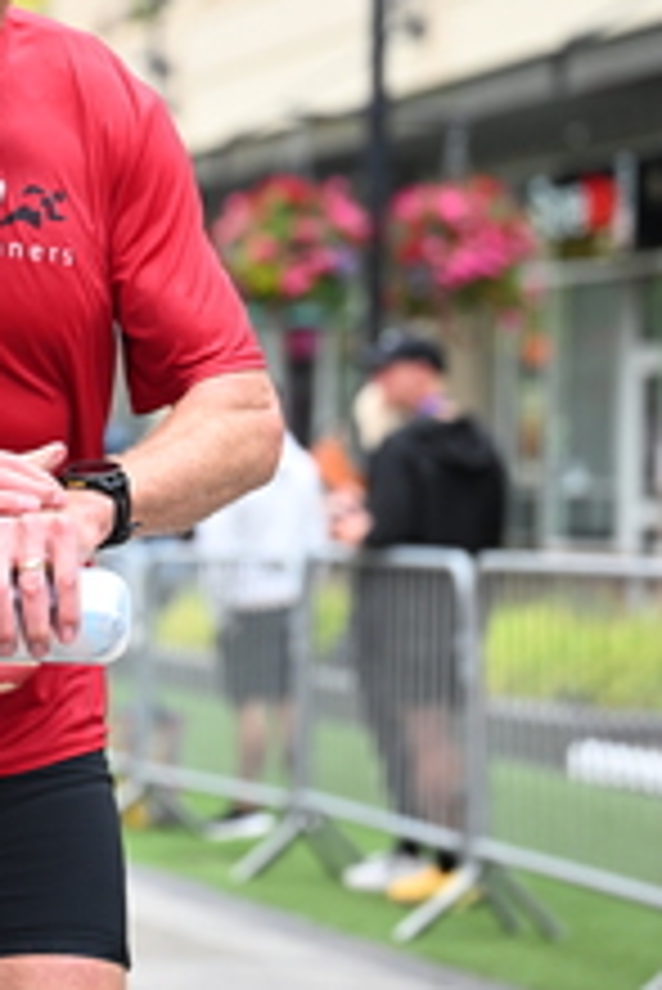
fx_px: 4819
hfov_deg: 7.8
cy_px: 225
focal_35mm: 175
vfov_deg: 11.7
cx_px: -70
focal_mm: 70
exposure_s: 1/1600
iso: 800
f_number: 2.8
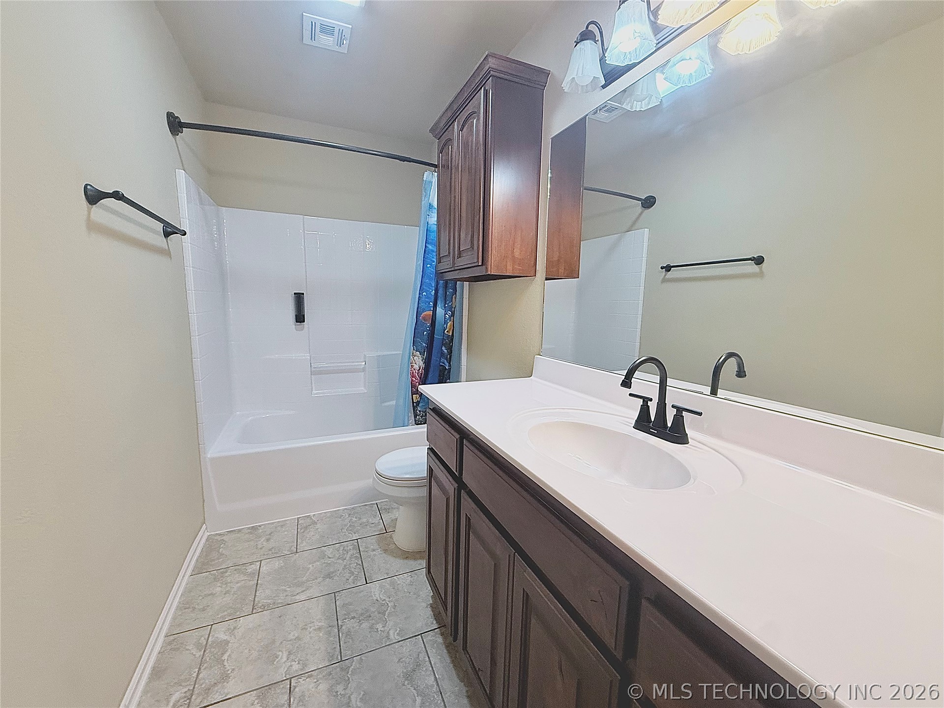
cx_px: 472
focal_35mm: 14
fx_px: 382
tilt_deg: -6.6
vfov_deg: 85.7
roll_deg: -1.3
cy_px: 354
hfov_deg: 102.1
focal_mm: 2.22
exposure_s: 1/120
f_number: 2.2
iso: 250
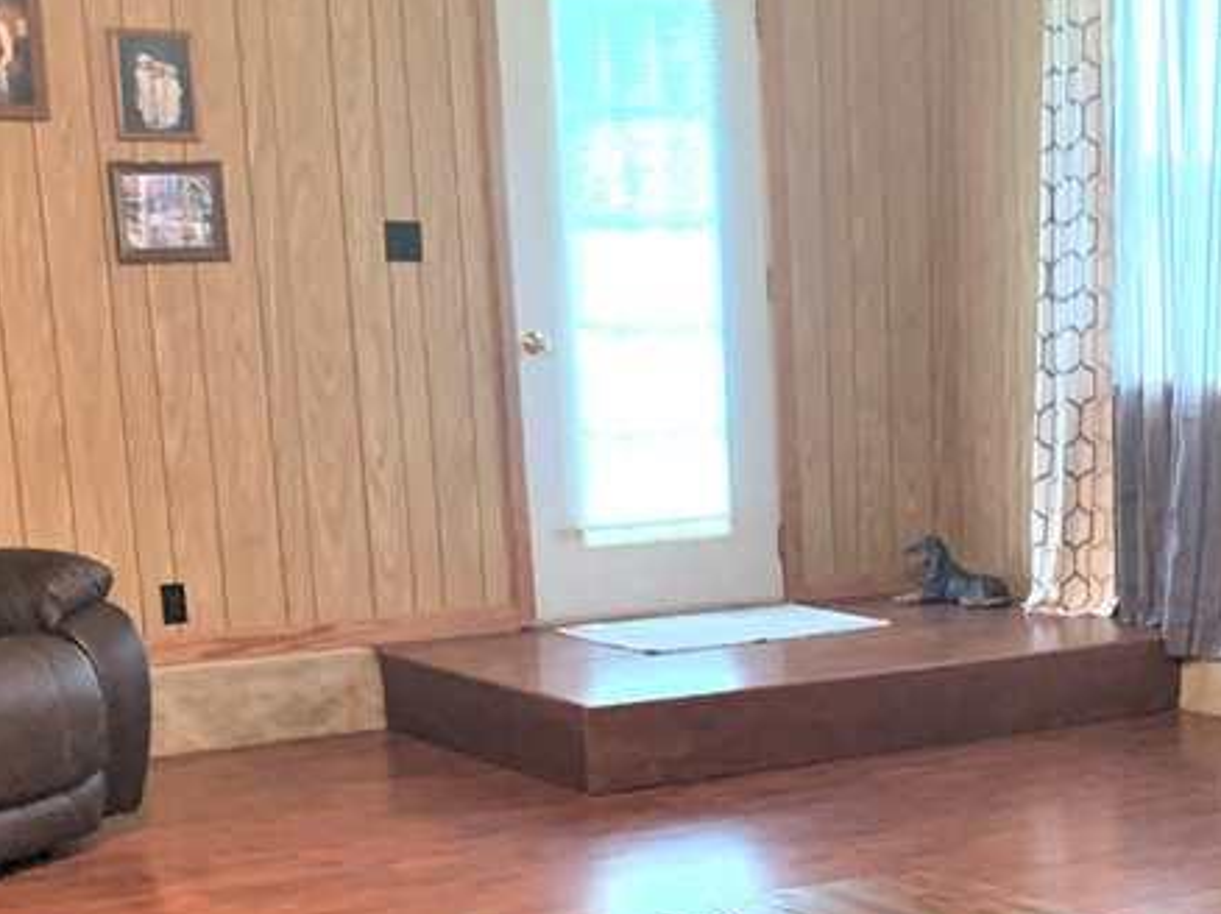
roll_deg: +0.4
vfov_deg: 18.5
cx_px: 1101
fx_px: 2679
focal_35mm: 76
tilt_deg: -16.3
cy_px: 1042
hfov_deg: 24.9
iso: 500
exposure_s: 1/30
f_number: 1.8
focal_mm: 4.25
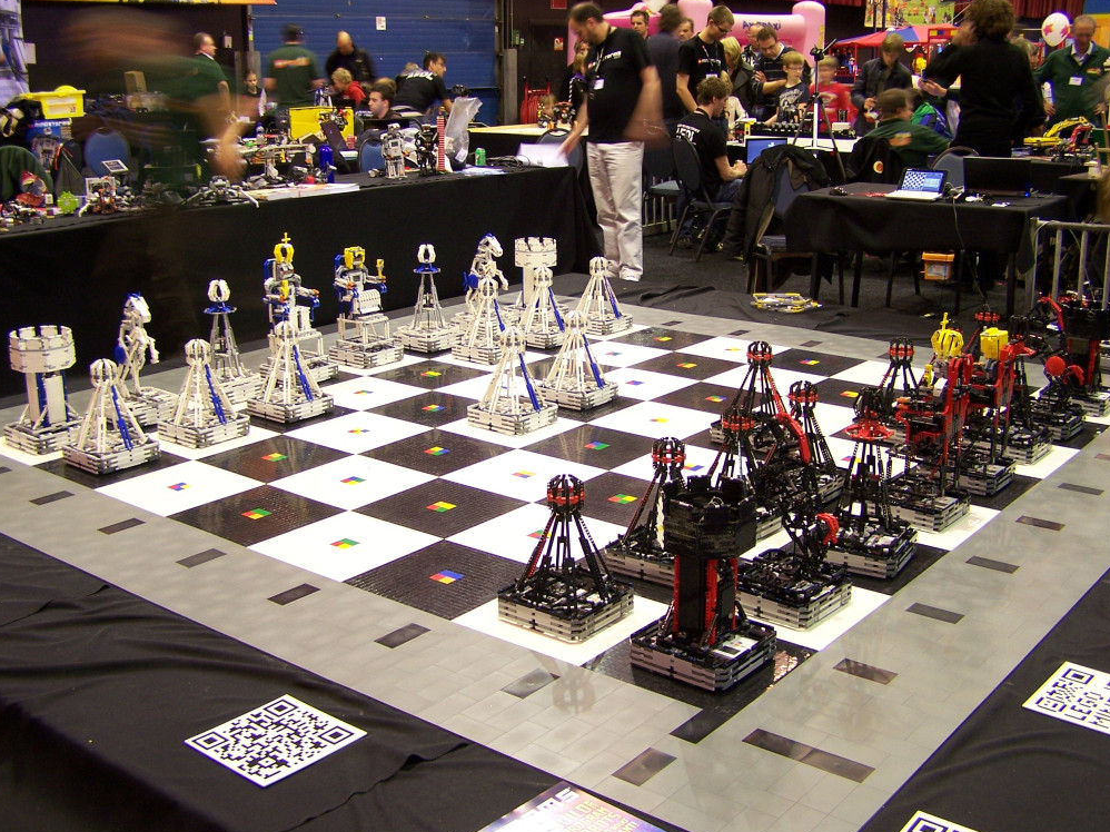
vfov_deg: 36.8
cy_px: 412
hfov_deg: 47.9
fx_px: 1250
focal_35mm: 39
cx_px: 563
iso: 80
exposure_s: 1/3
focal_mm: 6.3
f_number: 2.8
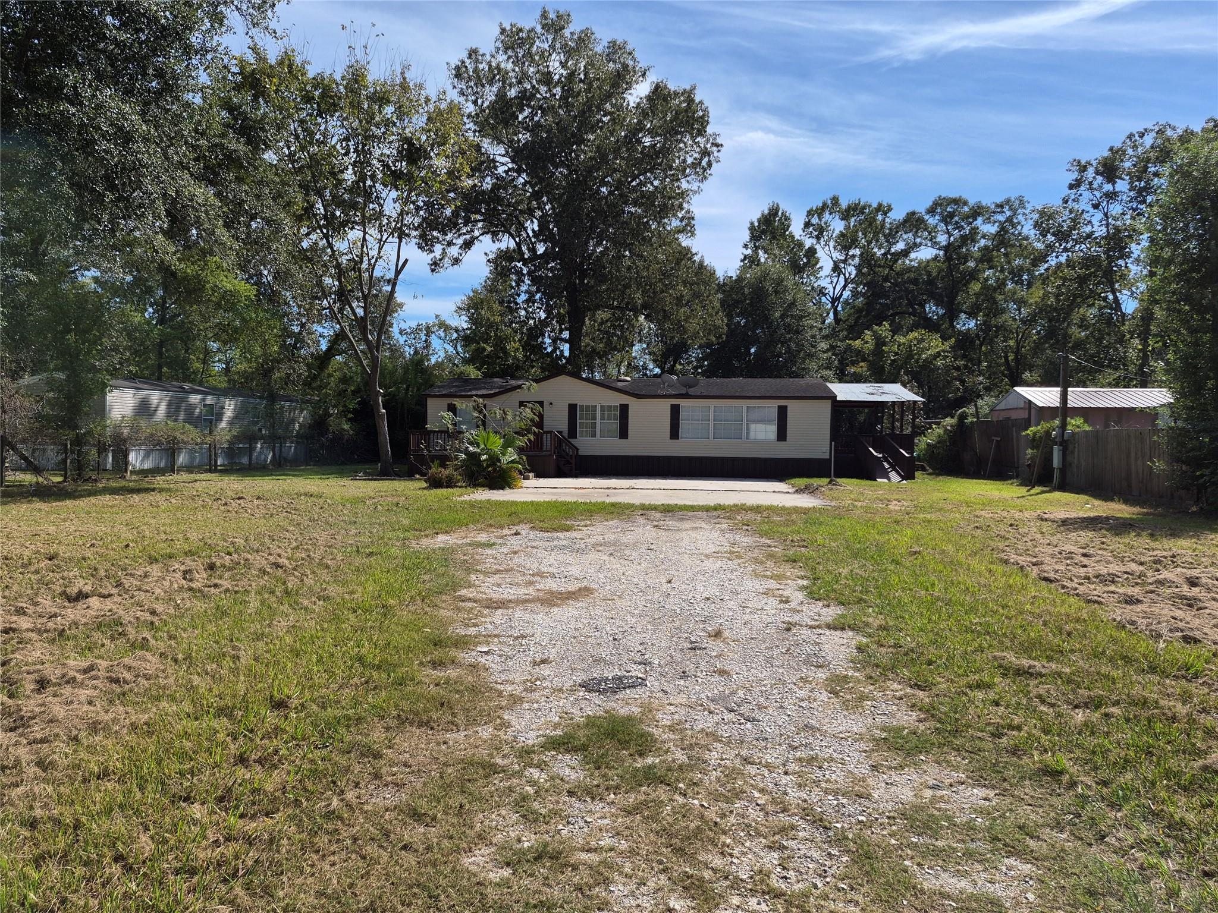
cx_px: 609
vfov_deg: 58.9
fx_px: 809
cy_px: 456
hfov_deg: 73.9
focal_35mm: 23
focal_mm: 5.4
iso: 80
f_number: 1.8
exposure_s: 1/6464
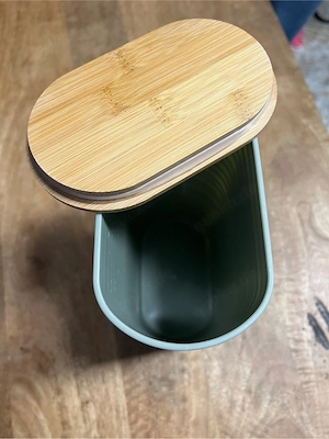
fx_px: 329
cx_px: 164
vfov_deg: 67.3
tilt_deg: -67.6
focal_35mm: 26
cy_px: 220
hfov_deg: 53.1
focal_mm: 5.7
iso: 160
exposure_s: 1/59
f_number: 1.5
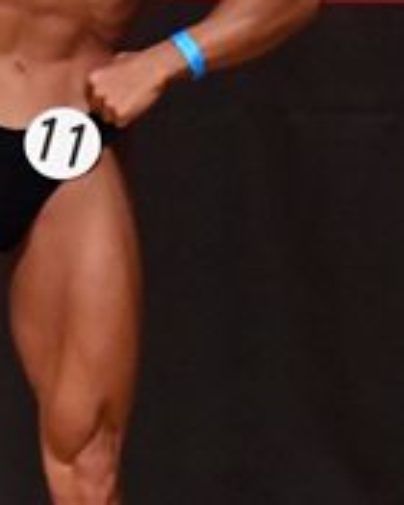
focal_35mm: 1187
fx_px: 17741
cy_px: 110
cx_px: -117
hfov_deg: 1.3
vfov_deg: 1.6
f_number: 5.6
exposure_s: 1/400
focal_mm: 190
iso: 10000
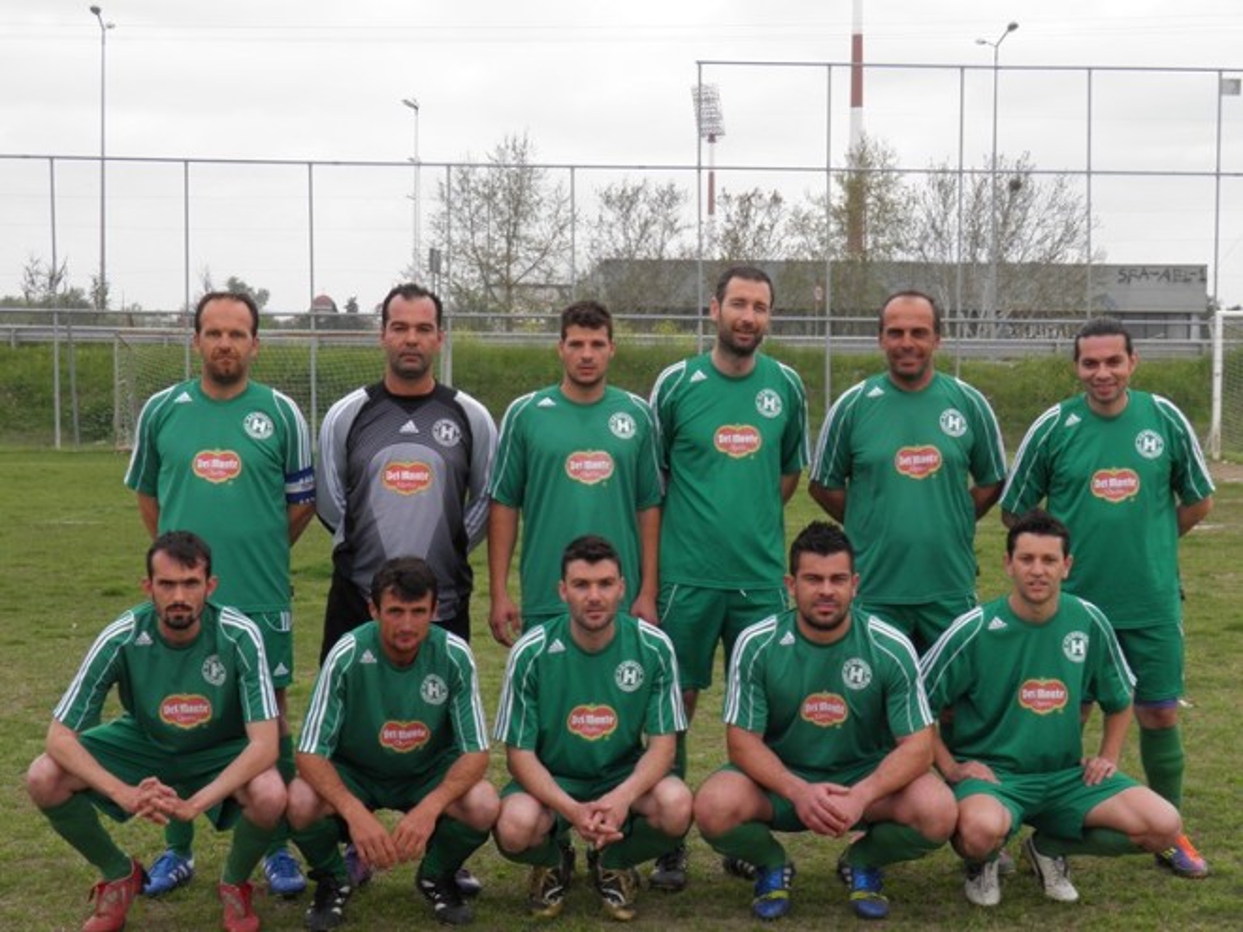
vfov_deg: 23.7
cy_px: 466
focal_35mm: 62
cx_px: 622
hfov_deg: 31.2
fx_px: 2226
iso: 50
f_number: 6
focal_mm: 11.2
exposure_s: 1/80
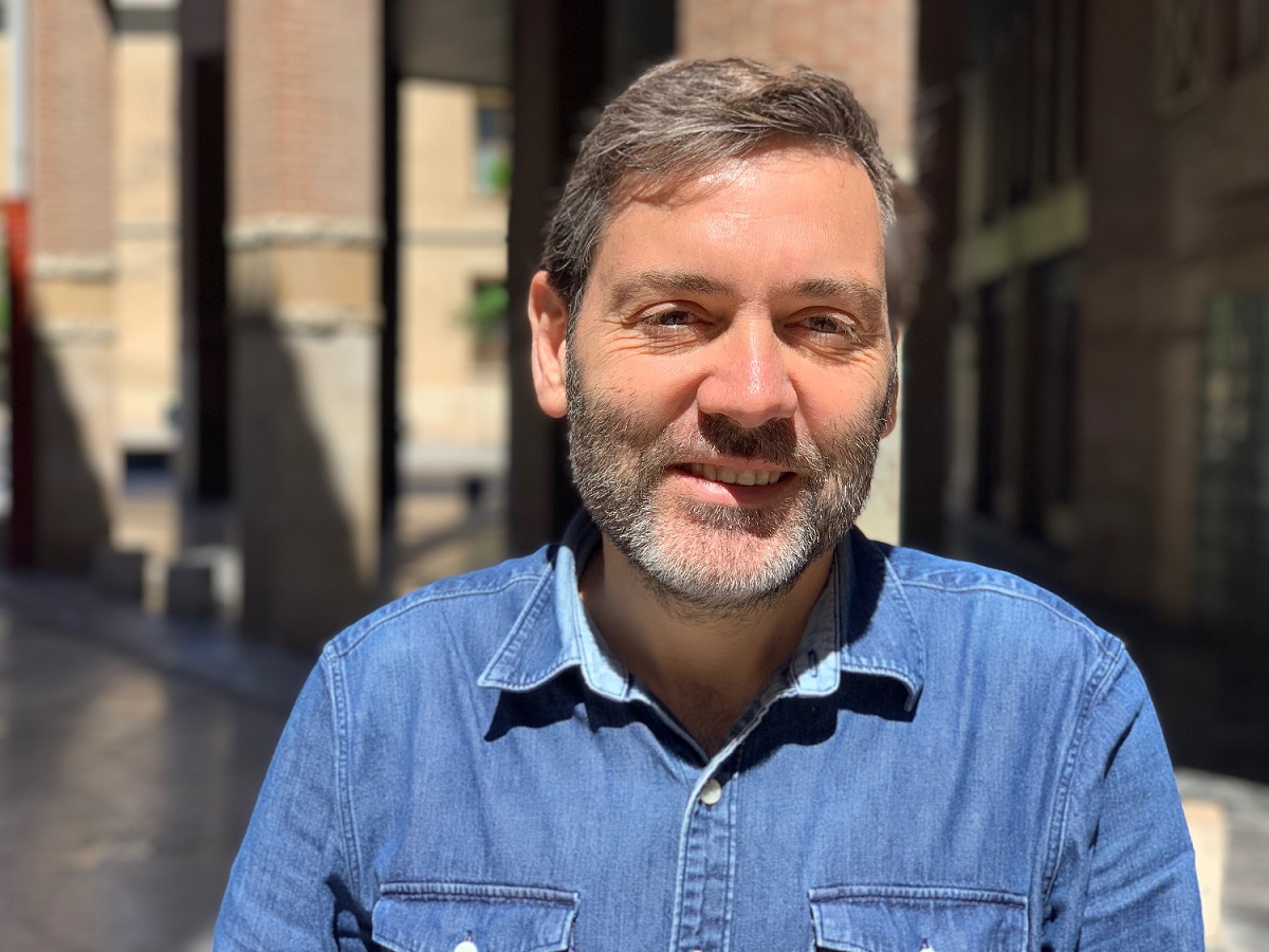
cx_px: 634
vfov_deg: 28.0
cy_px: 476
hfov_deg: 36.8
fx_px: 1906
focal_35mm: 52
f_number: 2.4
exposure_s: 1/799
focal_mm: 6
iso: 16
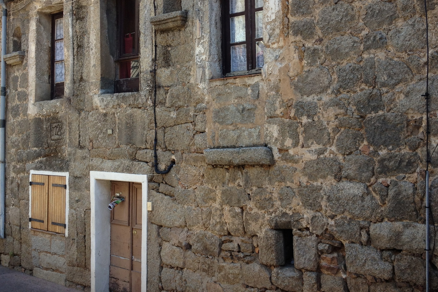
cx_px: 220
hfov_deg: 40.4
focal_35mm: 49
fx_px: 596
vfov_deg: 27.5
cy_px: 130
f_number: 2.4
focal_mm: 4.28
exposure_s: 1/267
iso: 64
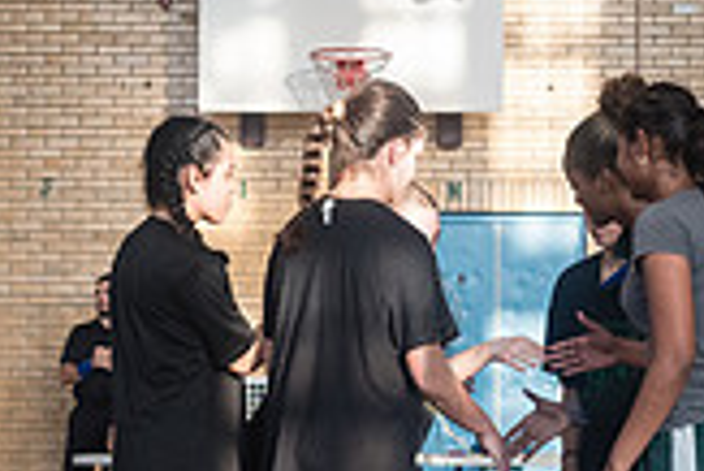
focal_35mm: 136
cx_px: 333
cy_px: 375
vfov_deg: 10.1
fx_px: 2662
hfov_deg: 15.1
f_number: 5
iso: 1600
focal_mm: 35
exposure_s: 1/320
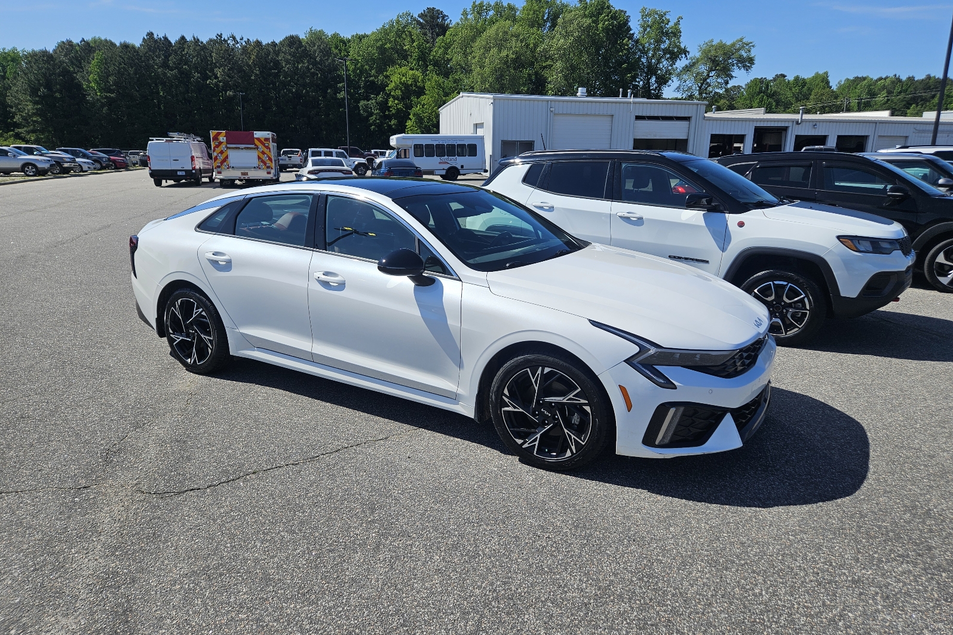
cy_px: 308
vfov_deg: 53.1
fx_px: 635
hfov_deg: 73.7
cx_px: 476
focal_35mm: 24
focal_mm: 5.4
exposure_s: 1/3333
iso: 25
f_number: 1.8
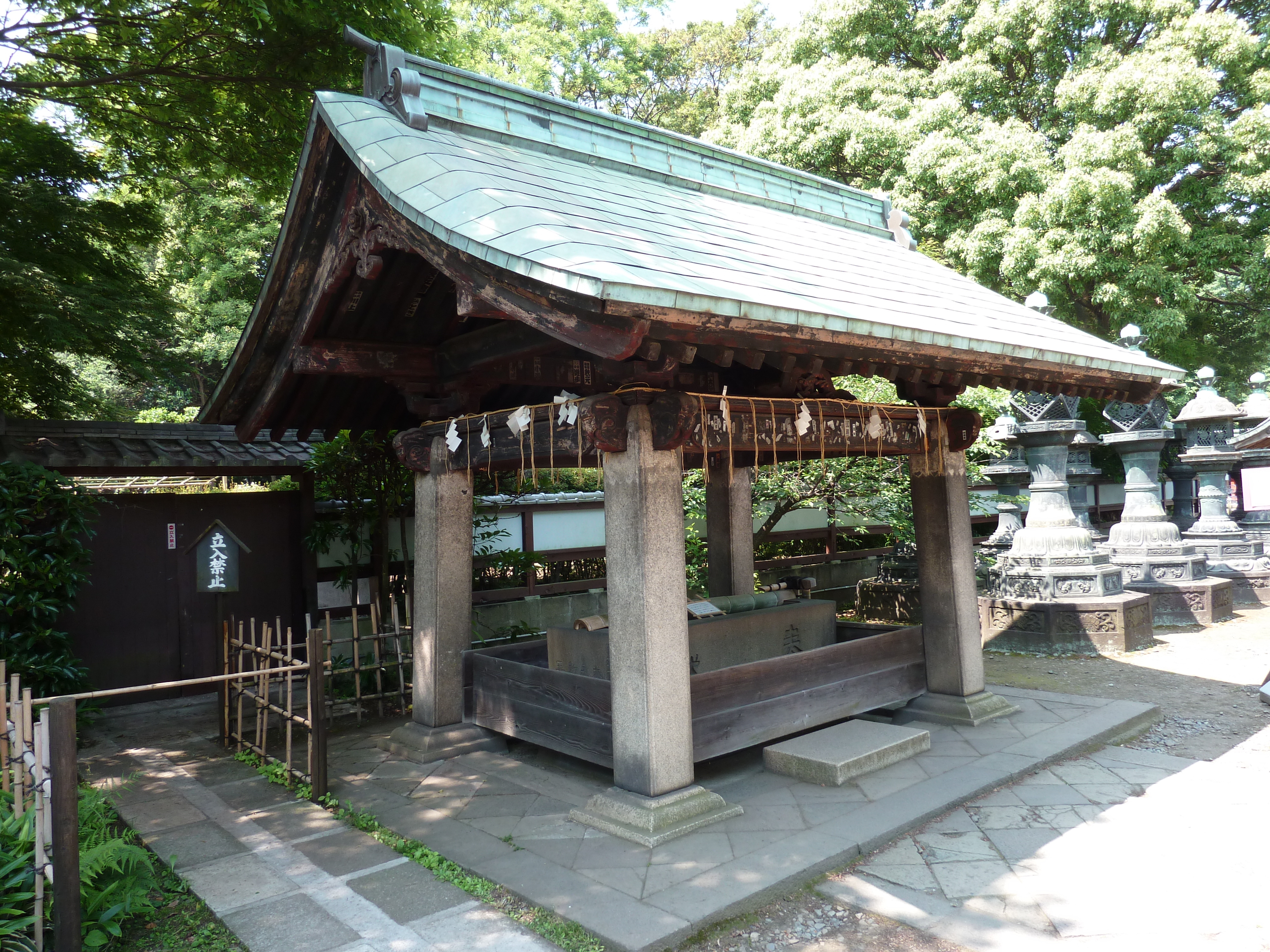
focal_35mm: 25
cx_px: 635
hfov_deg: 69.4
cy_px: 476
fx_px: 917
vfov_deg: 54.9
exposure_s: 1/80
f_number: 3.3
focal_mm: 4.1
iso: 80
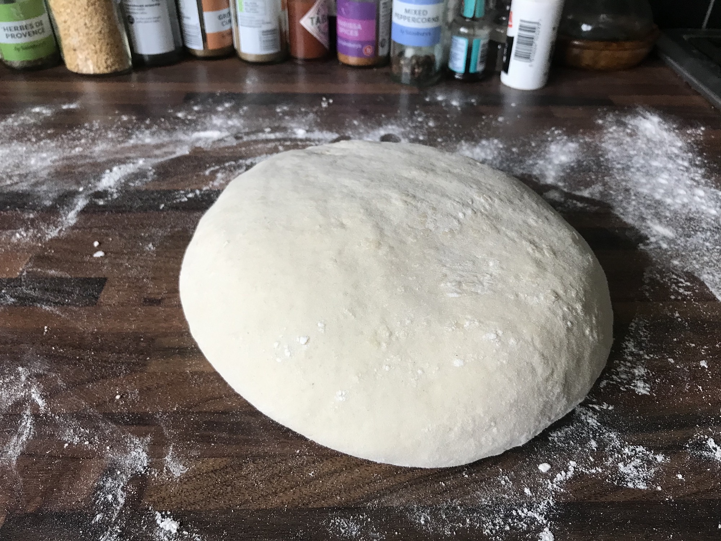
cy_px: 270
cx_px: 360
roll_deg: -1.0
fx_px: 583
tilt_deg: -38.1
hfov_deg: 63.4
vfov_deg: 49.7
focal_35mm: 28
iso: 32
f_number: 1.8
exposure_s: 1/30
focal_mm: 3.99
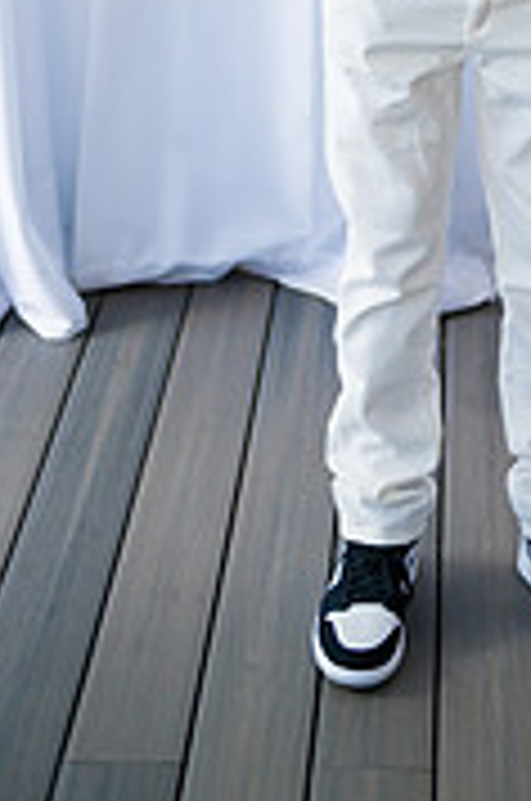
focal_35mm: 96
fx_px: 2132
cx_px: 470
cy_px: -202
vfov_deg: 19.8
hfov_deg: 14.1
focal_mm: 38
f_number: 3.2
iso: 400
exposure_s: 1/500
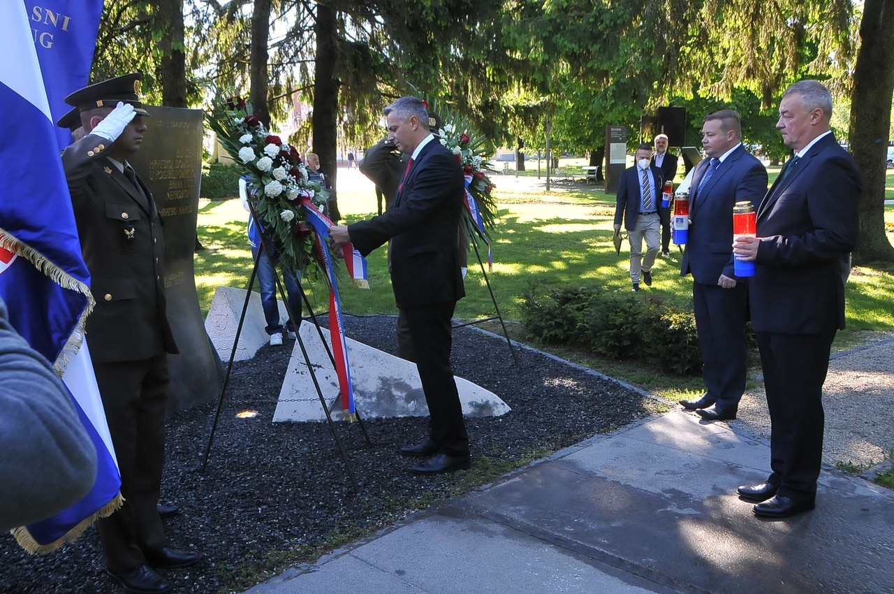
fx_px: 818
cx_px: 447
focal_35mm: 33
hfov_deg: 57.3
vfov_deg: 39.9
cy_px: 297
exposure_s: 1/200
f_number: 7.1
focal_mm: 22
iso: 800
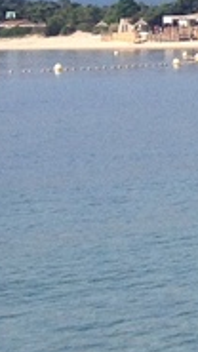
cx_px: 935
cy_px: 137
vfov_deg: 8.7
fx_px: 2316
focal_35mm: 248
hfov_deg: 4.3
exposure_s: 1/1783
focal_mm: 4.28
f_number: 2.4
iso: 64
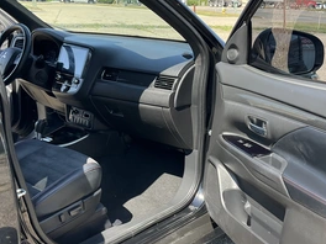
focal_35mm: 44
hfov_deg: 42.8
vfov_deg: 32.8
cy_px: 142
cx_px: 185
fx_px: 414
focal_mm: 3
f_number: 1.8
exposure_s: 1/229
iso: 25
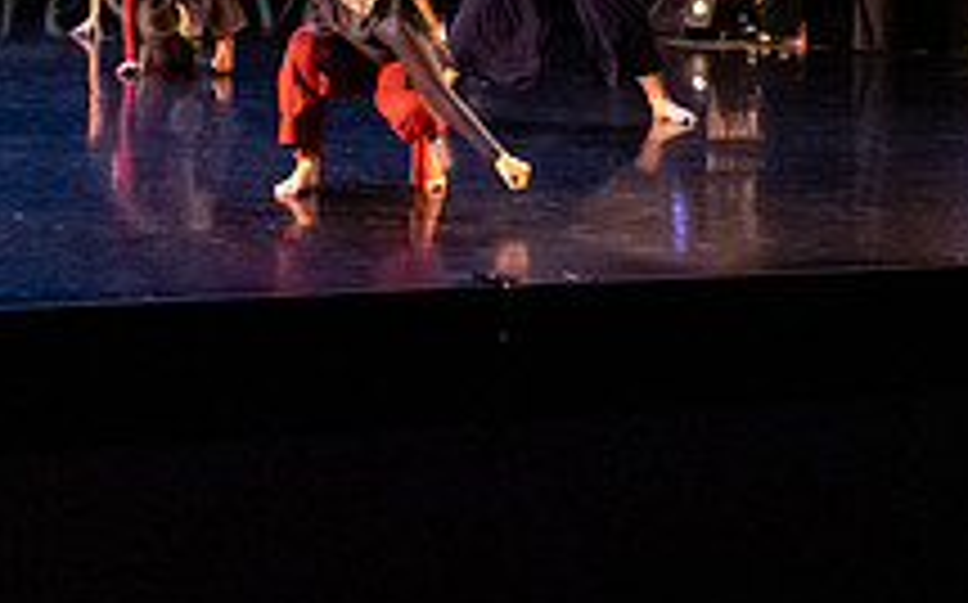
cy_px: -227
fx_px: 2504
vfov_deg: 13.2
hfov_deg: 20.6
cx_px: -162
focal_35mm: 95
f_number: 4
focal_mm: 28
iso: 4000
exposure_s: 1/400
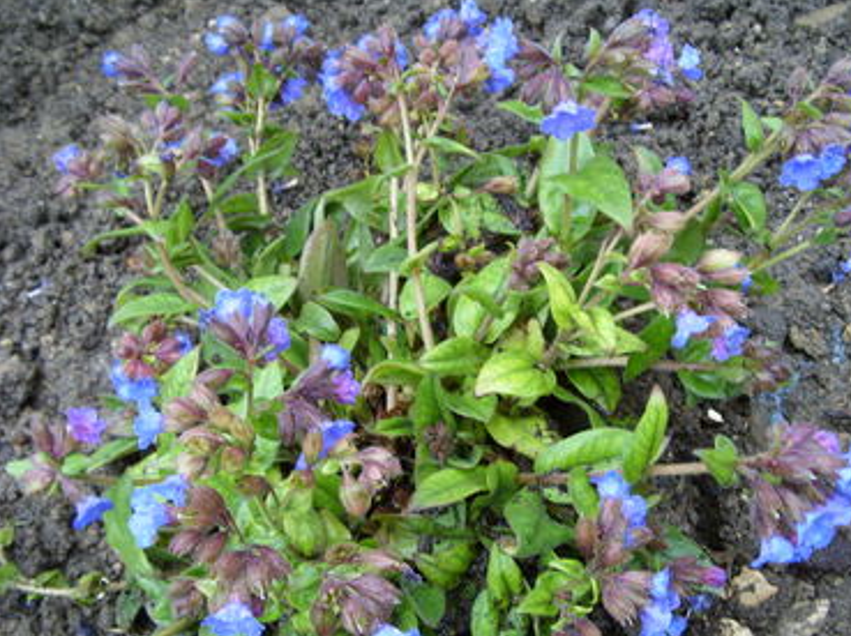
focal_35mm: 37
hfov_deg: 50.1
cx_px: 466
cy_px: 371
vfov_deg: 38.5
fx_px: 909
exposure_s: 1/74
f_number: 3.5
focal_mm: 6.3
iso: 50
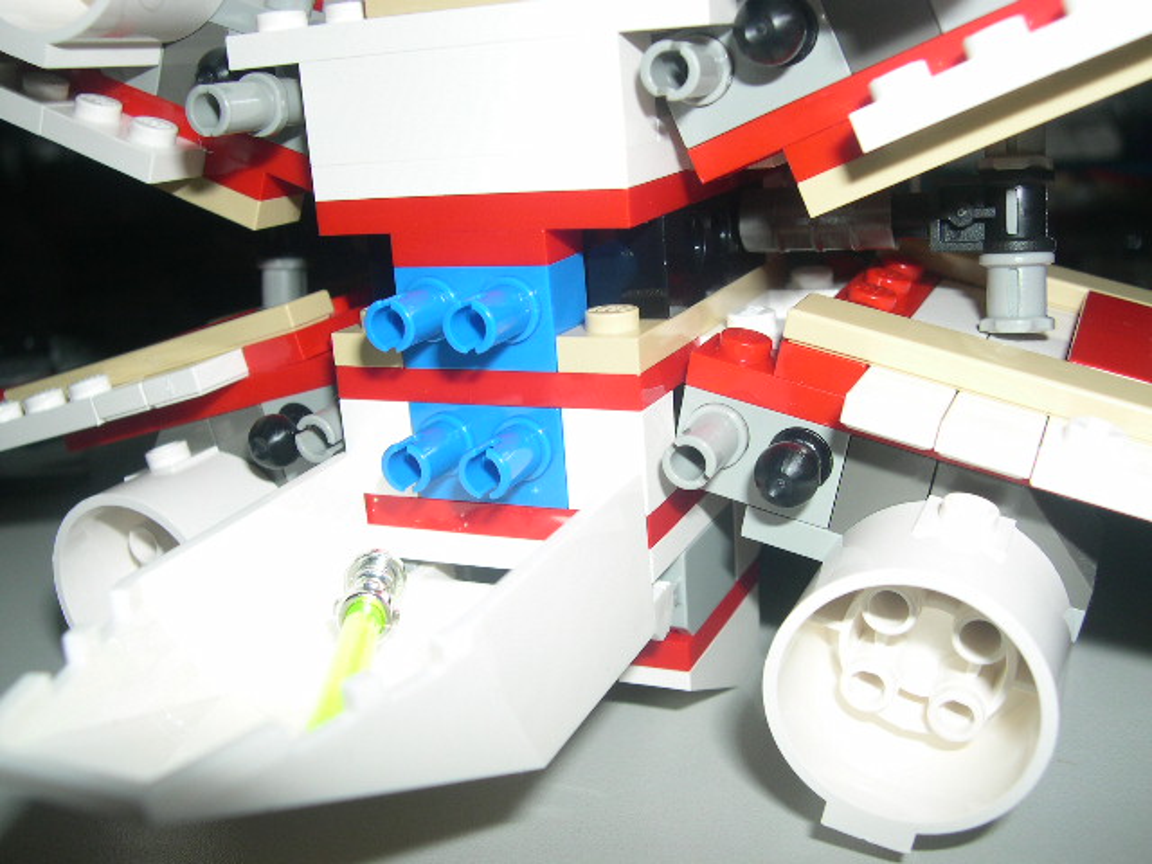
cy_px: 432
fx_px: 1265
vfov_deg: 37.7
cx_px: 576
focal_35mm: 38
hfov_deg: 49.0
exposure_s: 1/60
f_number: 7.6
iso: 100
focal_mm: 8
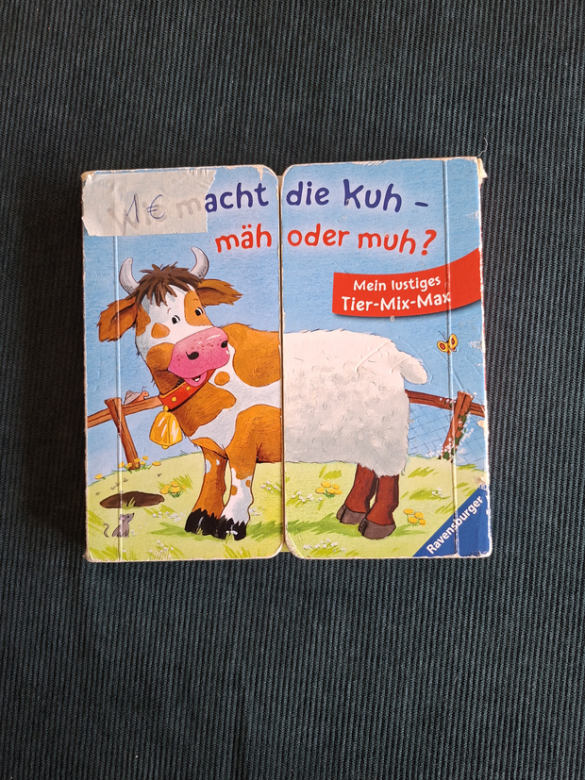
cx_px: 292
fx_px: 518
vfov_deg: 73.9
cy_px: 390
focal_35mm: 23
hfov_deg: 58.9
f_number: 1.8
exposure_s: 1/100
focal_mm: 5.54
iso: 200
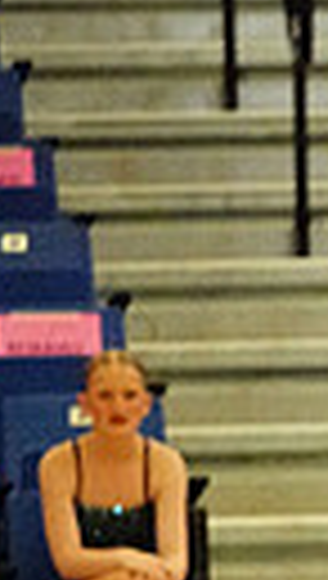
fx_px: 10882
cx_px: 1092
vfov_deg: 3.0
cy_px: 825
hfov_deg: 1.7
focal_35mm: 707
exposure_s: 1/1600
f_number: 2.8
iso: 25600
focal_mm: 150
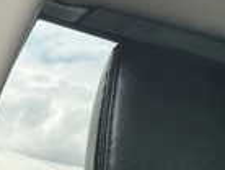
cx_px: 163
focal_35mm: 81
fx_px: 527
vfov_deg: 17.3
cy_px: 209
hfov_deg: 23.9
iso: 20
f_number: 1.8
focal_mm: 3
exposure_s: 1/192
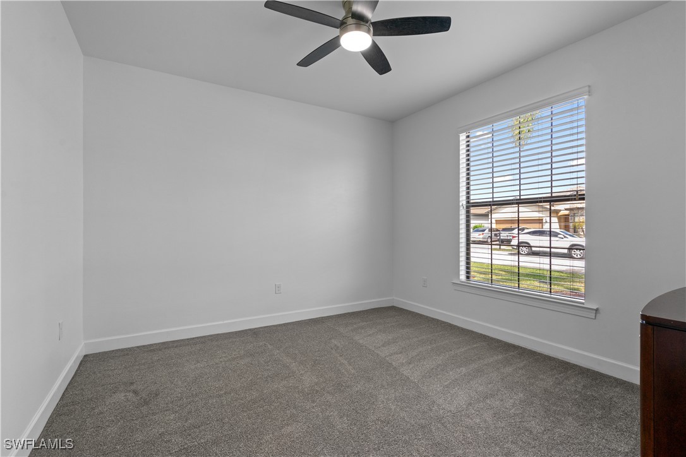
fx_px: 305
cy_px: 228
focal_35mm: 16
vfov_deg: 73.7
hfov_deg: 96.7
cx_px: 343
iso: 400
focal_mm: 16
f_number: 8
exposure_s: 1/30
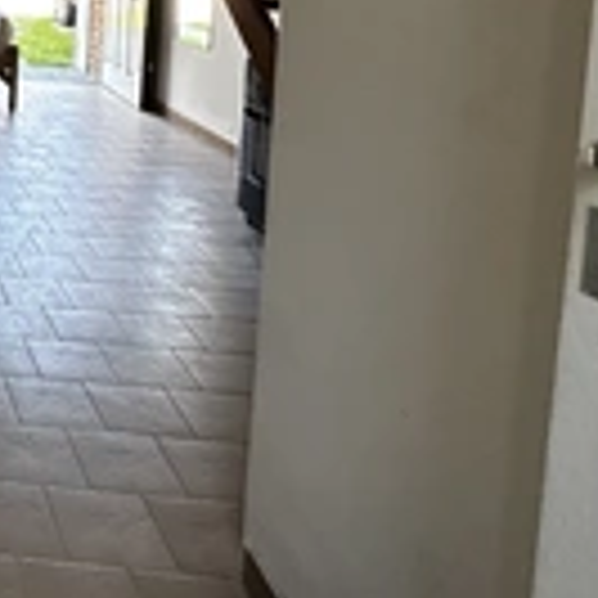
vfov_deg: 36.1
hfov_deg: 29.2
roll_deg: -0.7
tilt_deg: -4.5
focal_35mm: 41
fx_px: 801
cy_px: -22
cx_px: -252
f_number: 2.2
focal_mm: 2.22
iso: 160
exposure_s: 1/99
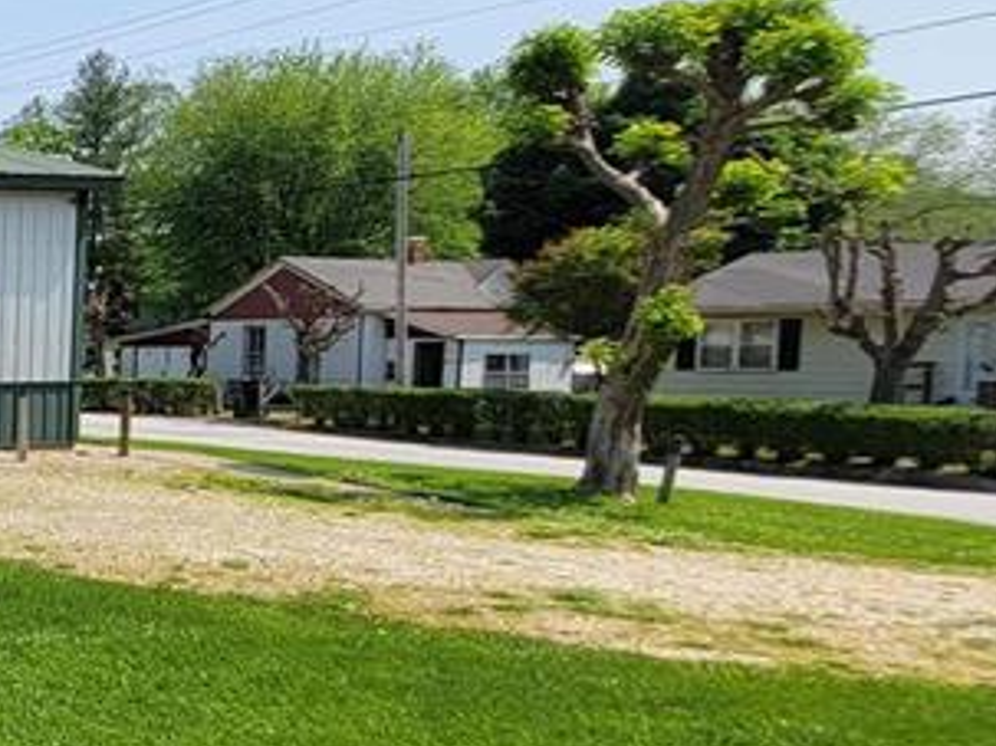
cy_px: 450
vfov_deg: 32.7
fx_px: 1266
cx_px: -661
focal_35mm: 44
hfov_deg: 25.1
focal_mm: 2.2
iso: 50
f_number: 2.2
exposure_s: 1/1874
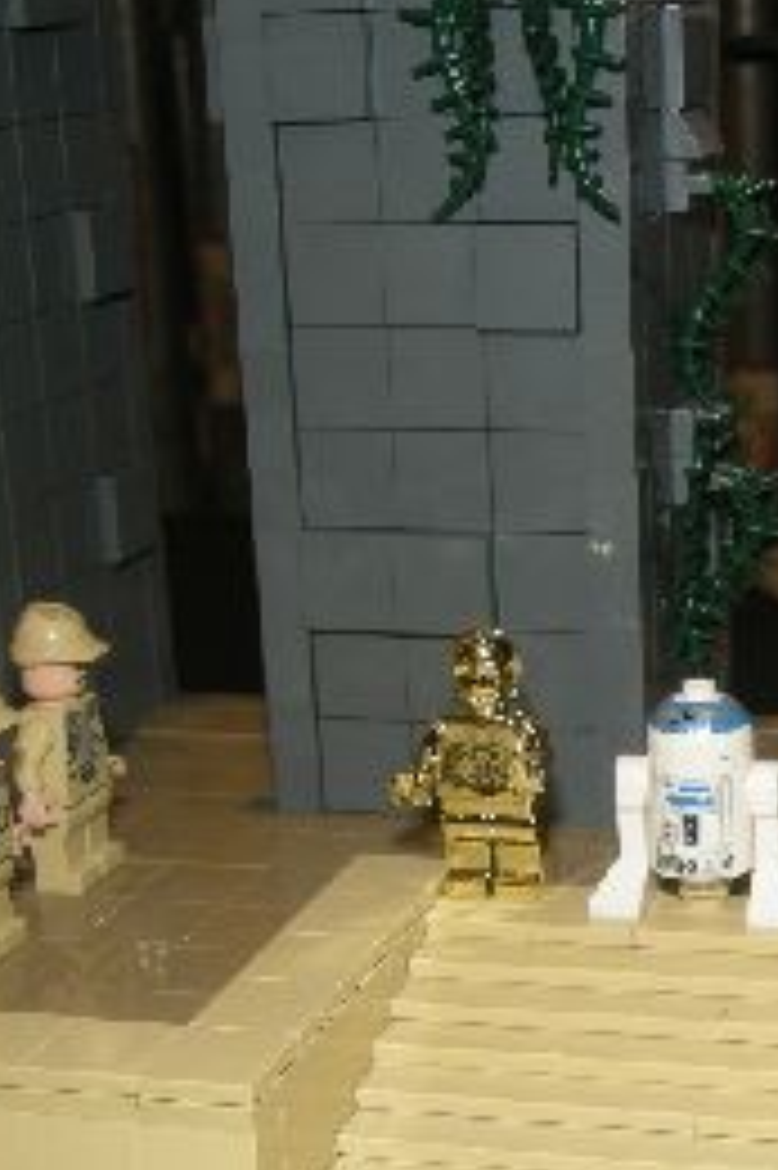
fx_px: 2337
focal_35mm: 72
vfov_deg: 27.9
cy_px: 808
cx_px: 845
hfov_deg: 18.2
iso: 64
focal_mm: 7.5
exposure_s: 1/30
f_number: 2.7
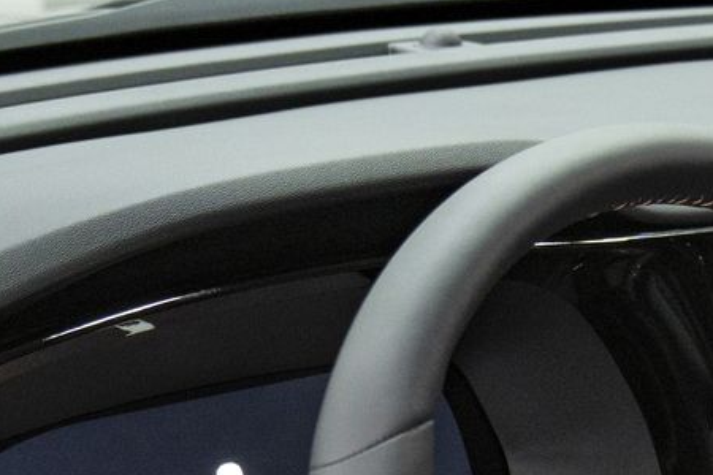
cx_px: 908
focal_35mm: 162
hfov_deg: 12.3
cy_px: 653
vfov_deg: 8.3
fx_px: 3208
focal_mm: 38
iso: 800
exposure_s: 1/30
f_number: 5.6
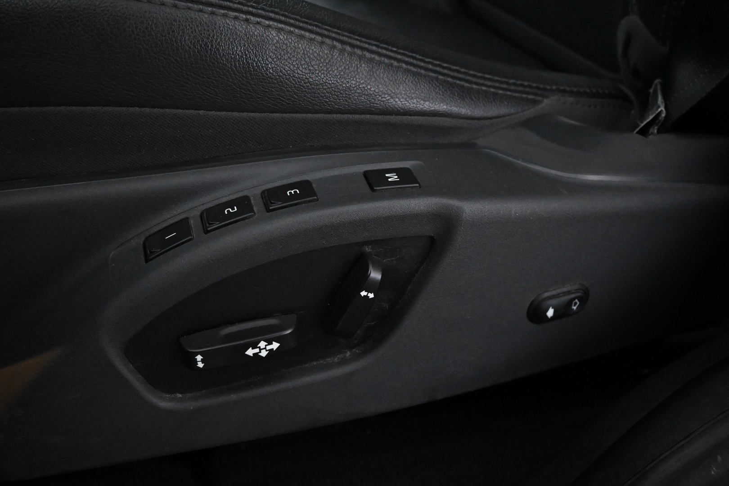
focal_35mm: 37
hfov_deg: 52.2
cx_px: 364
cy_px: 243
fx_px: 744
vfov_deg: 36.2
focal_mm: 24.5
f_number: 4.2
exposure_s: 1/40
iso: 8000
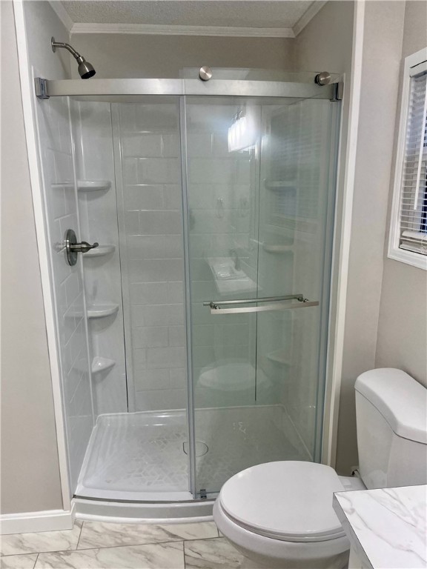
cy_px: 284
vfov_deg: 67.3
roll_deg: +0.5
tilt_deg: -14.5
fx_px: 428
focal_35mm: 26
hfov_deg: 53.1
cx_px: 214
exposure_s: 1/120
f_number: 1.6
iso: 80
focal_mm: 5.1
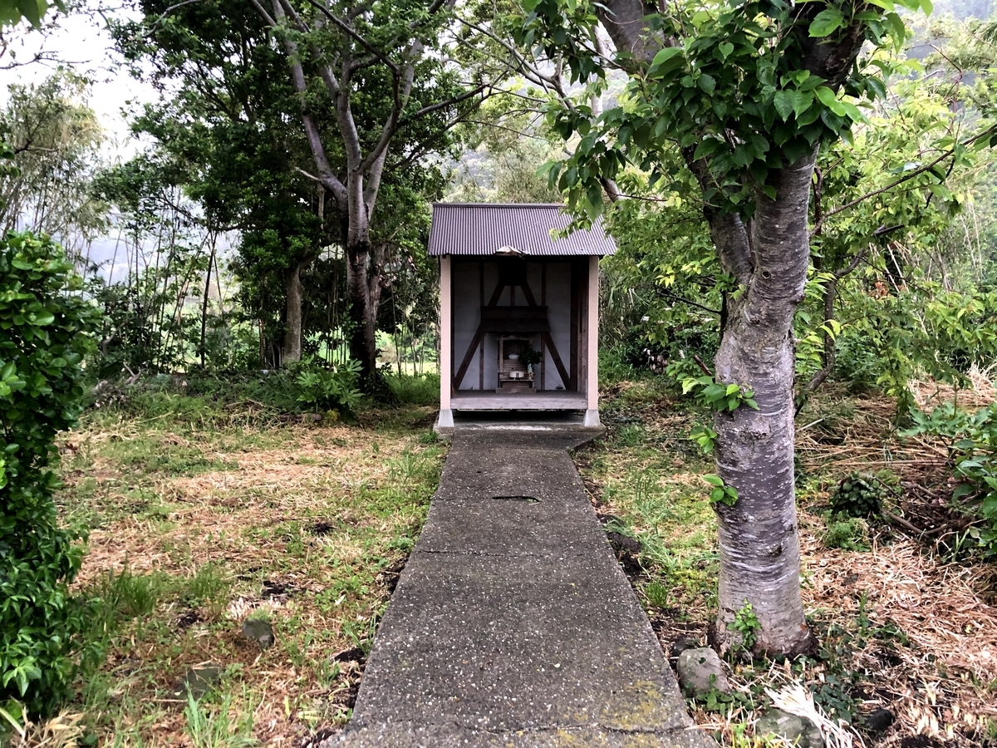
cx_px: 498
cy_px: 374
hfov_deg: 63.4
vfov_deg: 49.7
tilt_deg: -0.7
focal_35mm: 28
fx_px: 806
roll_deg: +0.7
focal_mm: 4
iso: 80
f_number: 1.8
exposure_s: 1/15
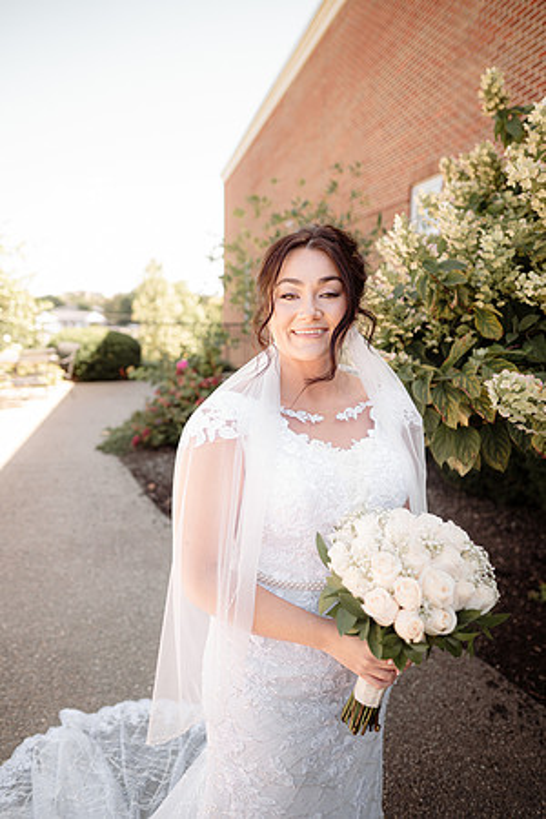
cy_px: 410
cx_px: 273
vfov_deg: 73.7
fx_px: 546
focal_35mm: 24
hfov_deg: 53.1
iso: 160
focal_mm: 24
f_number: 2.2
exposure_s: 1/500
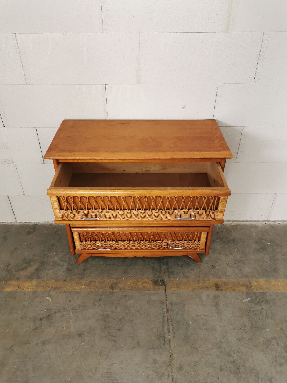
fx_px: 298
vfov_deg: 65.3
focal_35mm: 27
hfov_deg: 51.4
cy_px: 192
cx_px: 144
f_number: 1.8
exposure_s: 1/50
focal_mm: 5.58
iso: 160
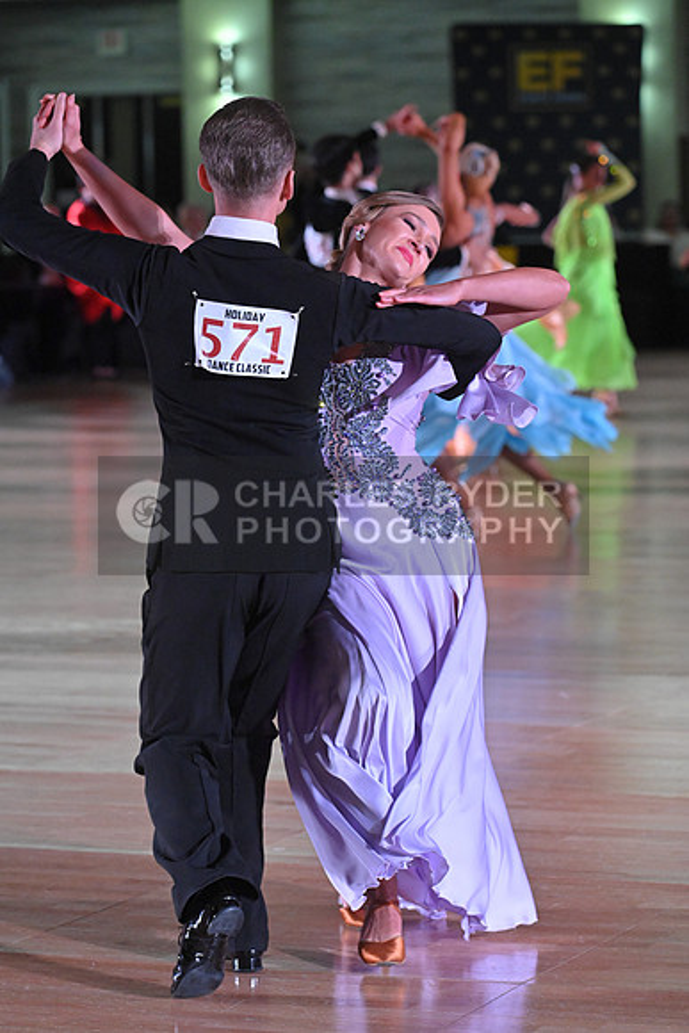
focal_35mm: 135
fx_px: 3873
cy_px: 516
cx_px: 344
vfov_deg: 15.2
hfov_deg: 10.2
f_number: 5.6
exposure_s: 1/400
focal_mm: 135
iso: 5000
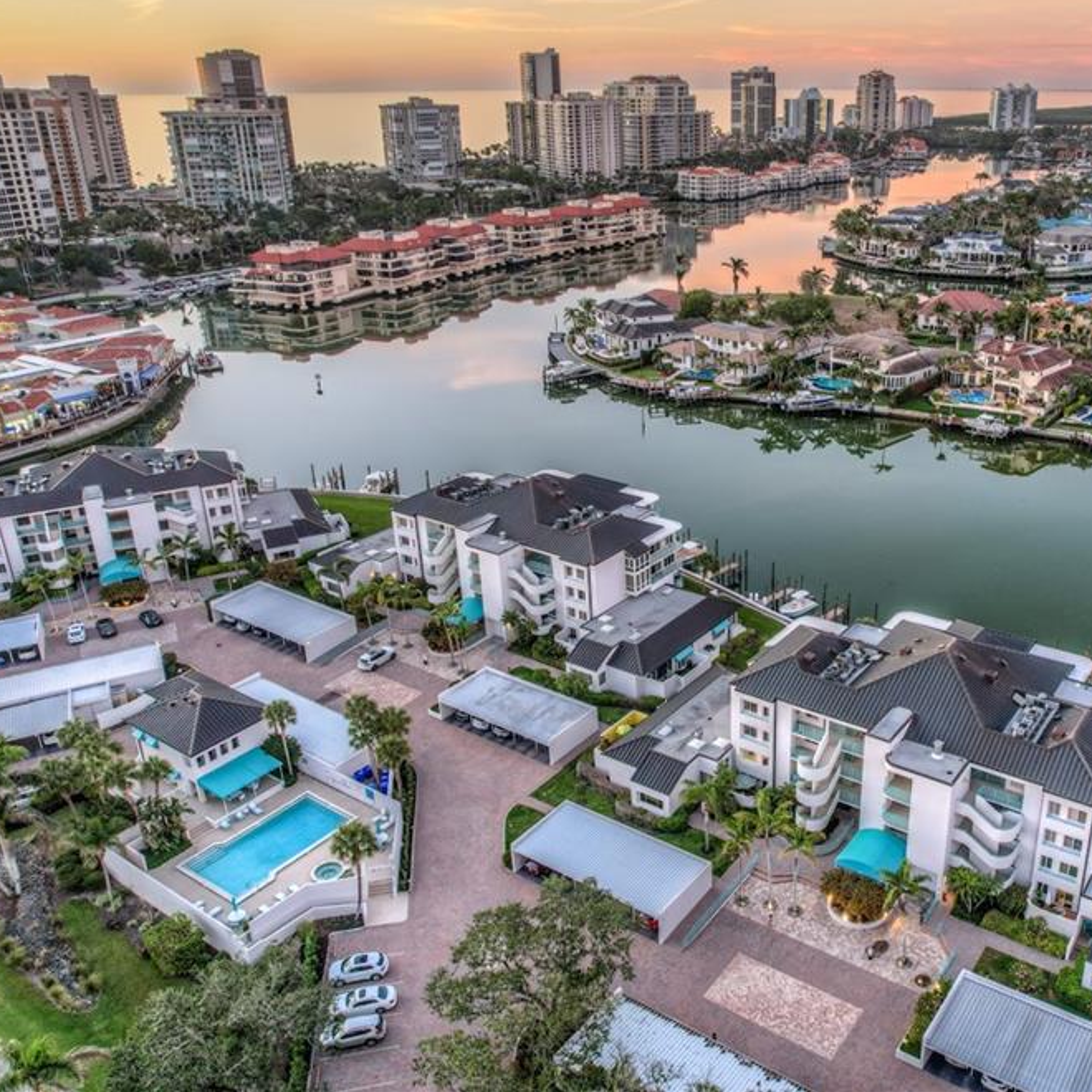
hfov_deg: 54.6
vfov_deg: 55.6
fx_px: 1035
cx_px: 720
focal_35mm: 29
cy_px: 530
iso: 100
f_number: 2.8
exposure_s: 1/30
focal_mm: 8.4
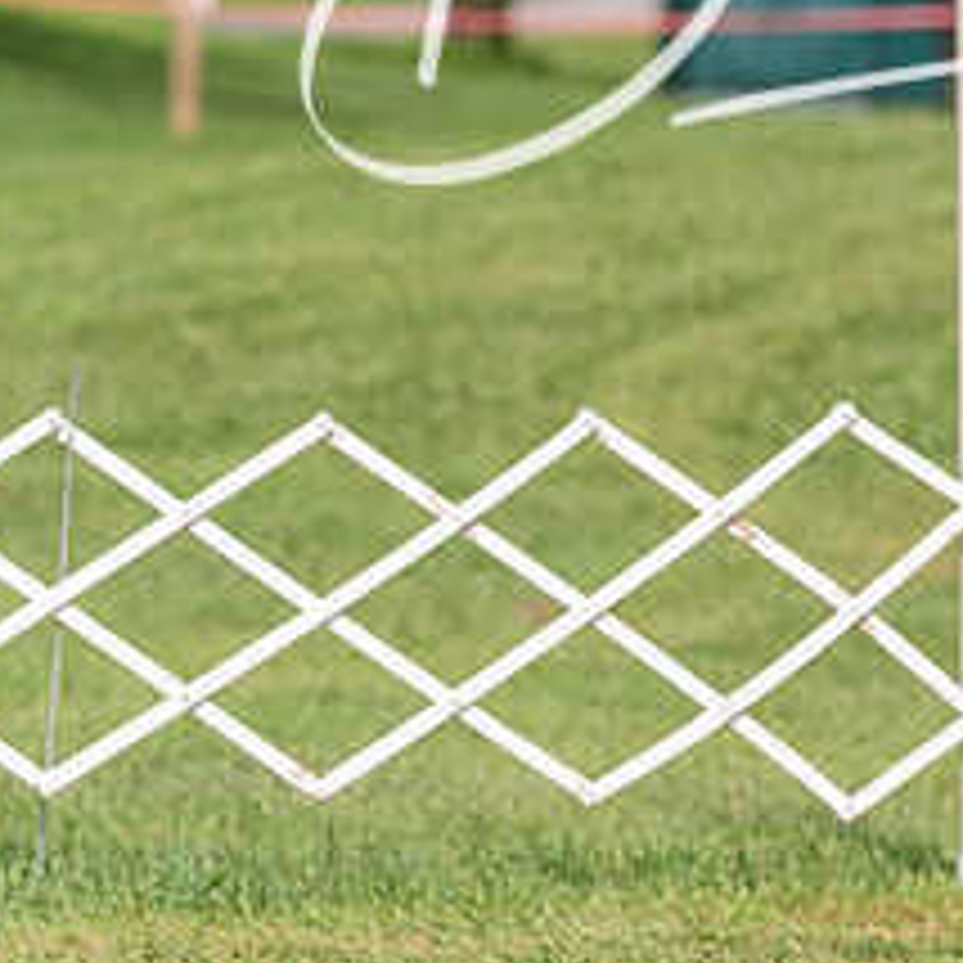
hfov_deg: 4.1
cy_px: 279
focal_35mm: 423
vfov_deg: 4.1
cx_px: 1060
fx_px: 13314
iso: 200
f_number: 4.5
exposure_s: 1/1600
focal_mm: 158
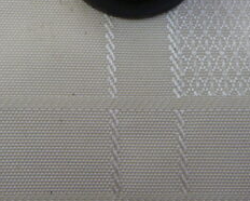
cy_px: -15
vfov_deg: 22.9
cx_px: 114
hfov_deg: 30.0
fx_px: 467
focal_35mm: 63
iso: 200
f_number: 3.3
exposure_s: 1/30
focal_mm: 4.1
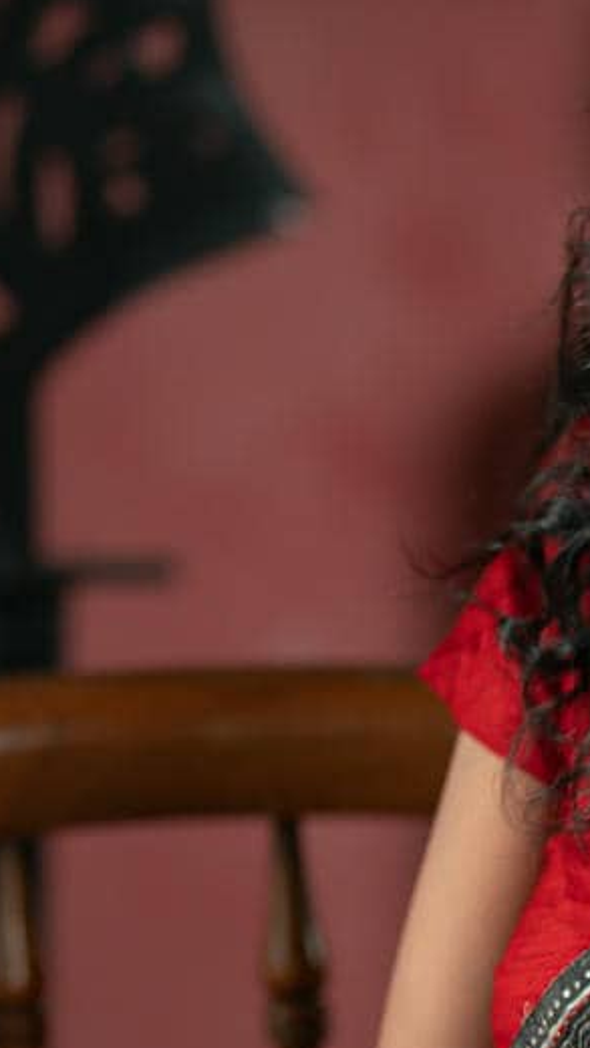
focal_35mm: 211
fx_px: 5869
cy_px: 1420
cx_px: 1162
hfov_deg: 5.6
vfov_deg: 10.0
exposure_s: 1/125
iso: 200
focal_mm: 50
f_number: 1.8
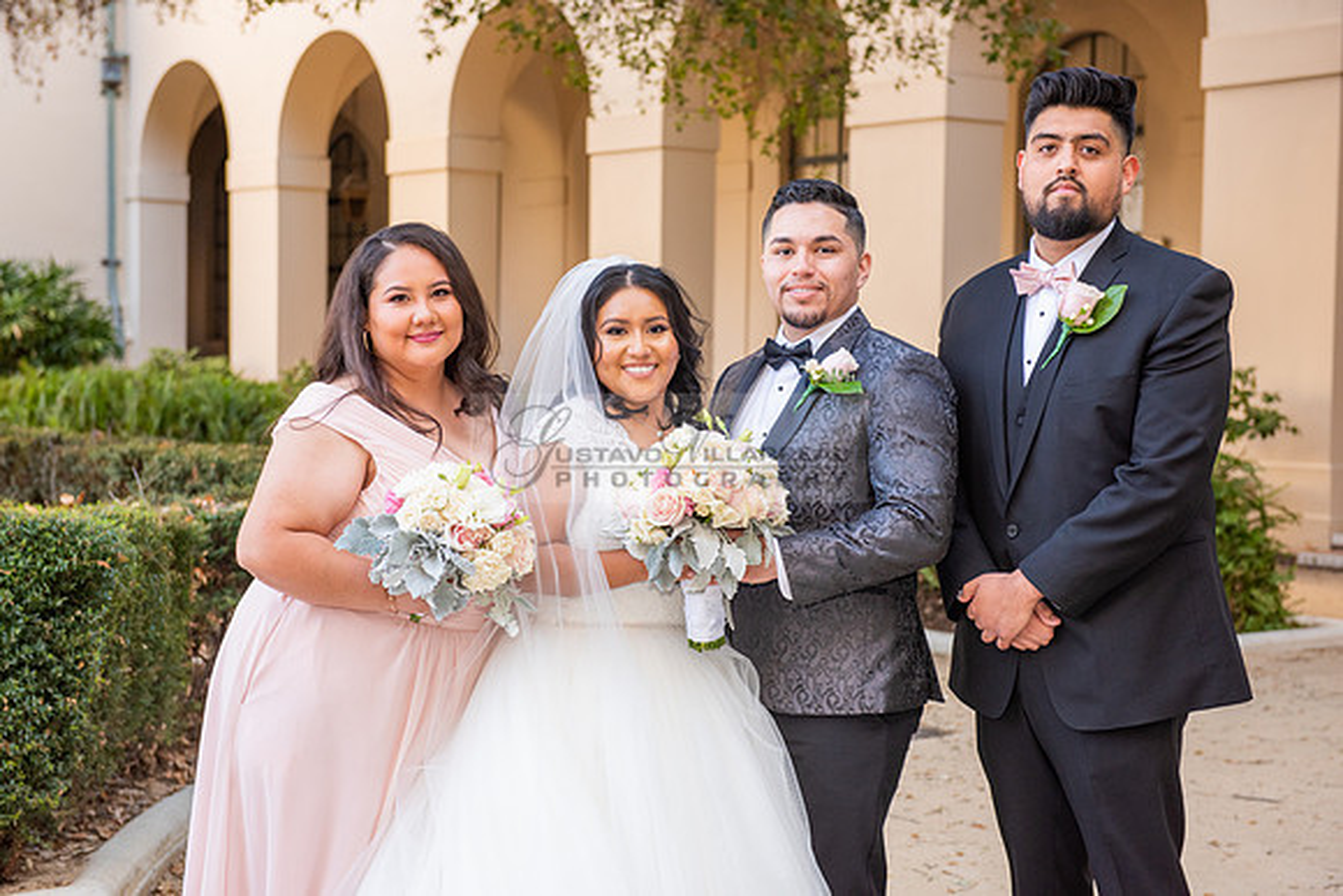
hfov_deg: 32.4
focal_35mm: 62
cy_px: 448
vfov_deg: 21.9
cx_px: 672
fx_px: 2313
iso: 640
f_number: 4.5
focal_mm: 62
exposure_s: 1/200
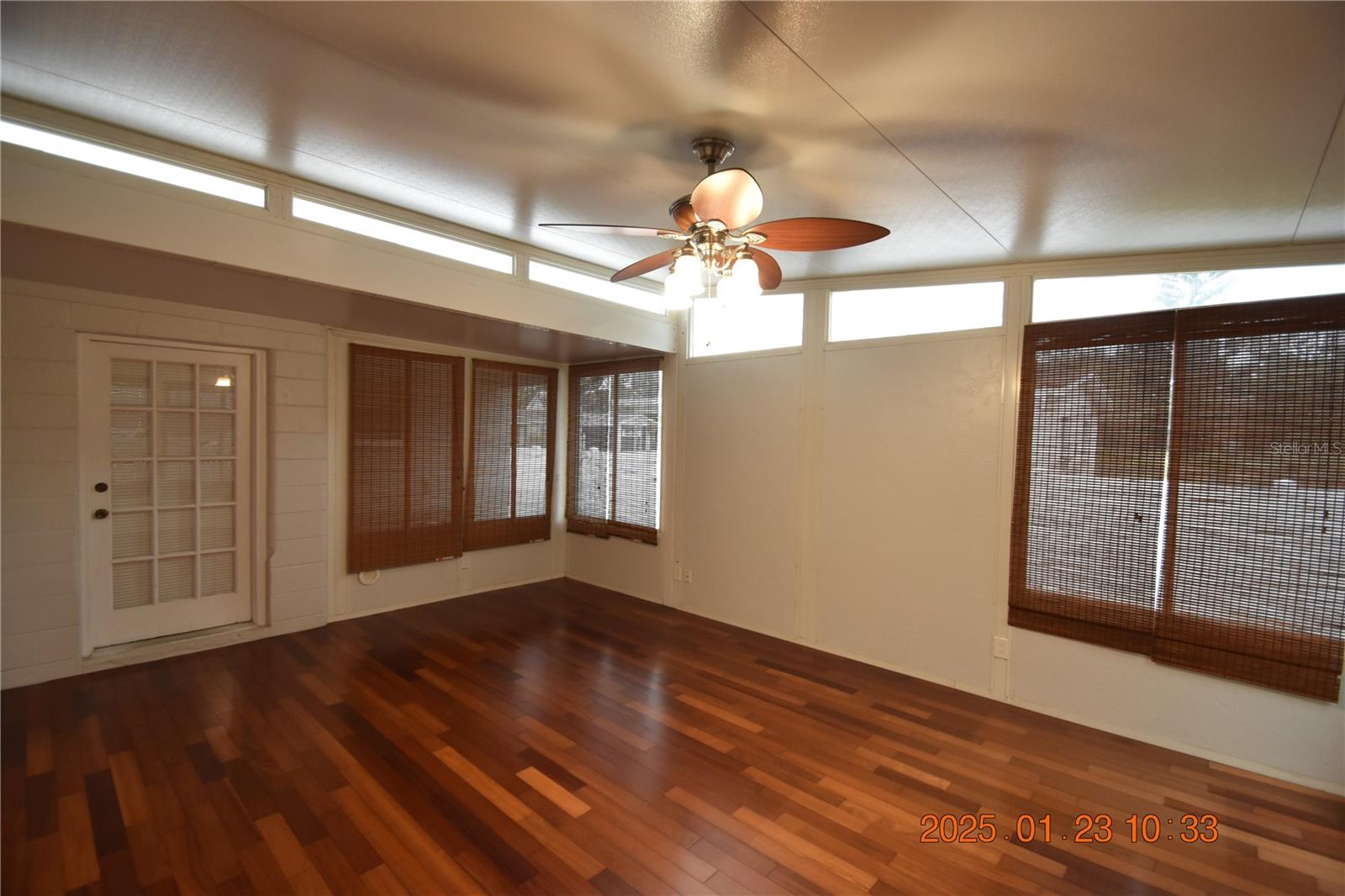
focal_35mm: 15
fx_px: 560
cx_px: 672
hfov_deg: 100.4
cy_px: 448
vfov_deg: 77.3
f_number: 4
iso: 800
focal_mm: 10
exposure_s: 1/60
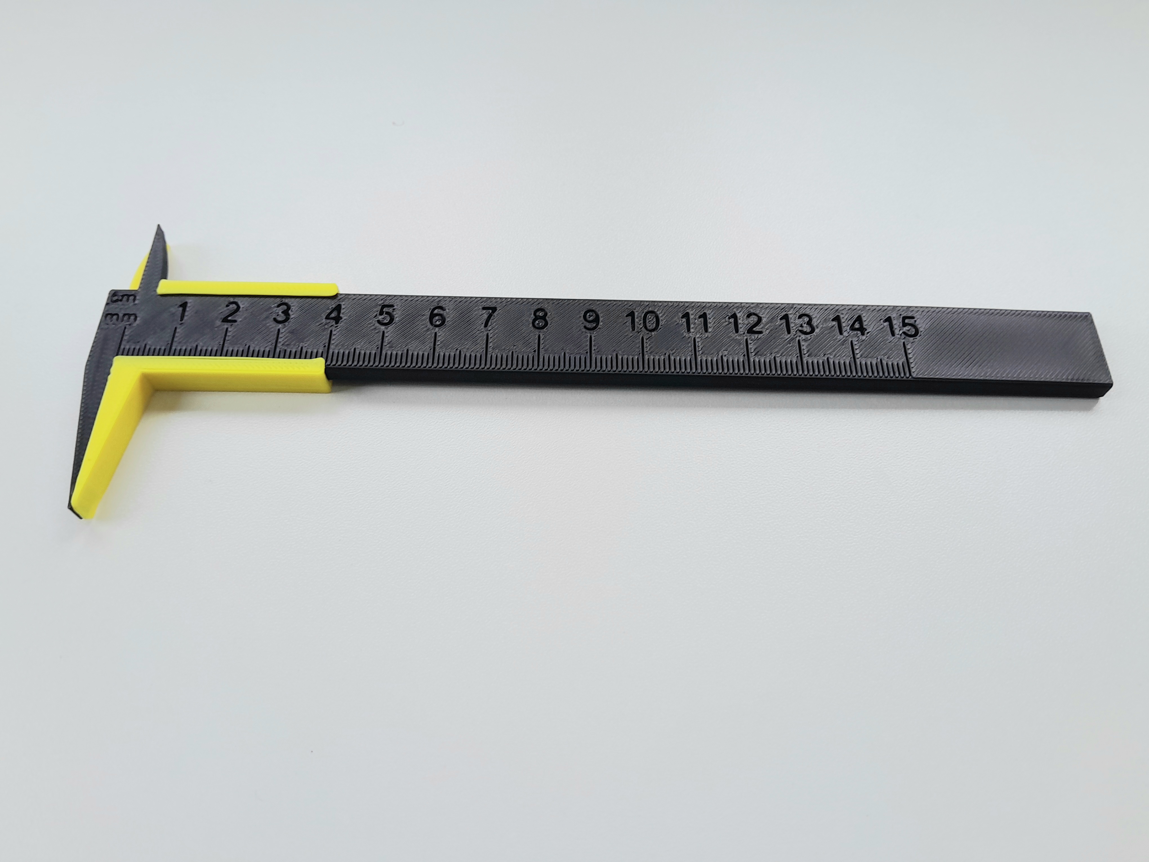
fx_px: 863
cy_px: 431
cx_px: 574
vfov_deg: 53.1
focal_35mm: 26
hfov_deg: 67.3
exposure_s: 1/60.2
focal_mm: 3.98
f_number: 1.8
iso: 40
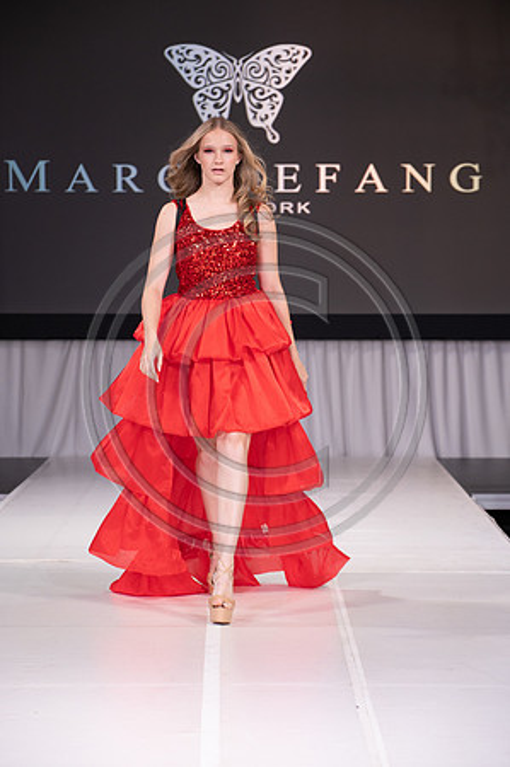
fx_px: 2556
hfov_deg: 11.4
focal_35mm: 120
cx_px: 255
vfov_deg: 17.1
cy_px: 384
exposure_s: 1/400
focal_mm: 120
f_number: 5.6
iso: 2000
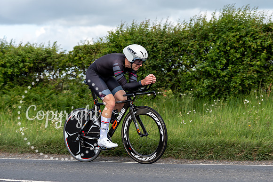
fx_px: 754
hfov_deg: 20.5
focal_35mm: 99
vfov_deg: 13.8
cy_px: 87
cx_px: 149
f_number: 3.5
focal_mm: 70
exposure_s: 1/1000
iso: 125
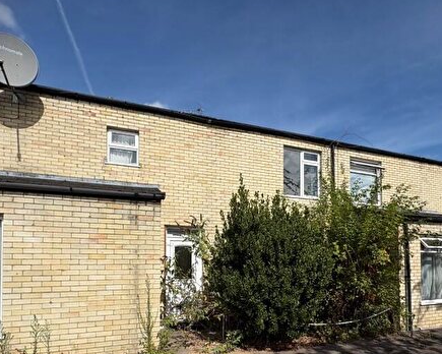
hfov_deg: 74.7
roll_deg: -0.1
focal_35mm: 22
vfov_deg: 60.3
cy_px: 257
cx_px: 249
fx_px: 288
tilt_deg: +1.5
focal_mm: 2.22
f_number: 2.2
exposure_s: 1/3106
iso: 50
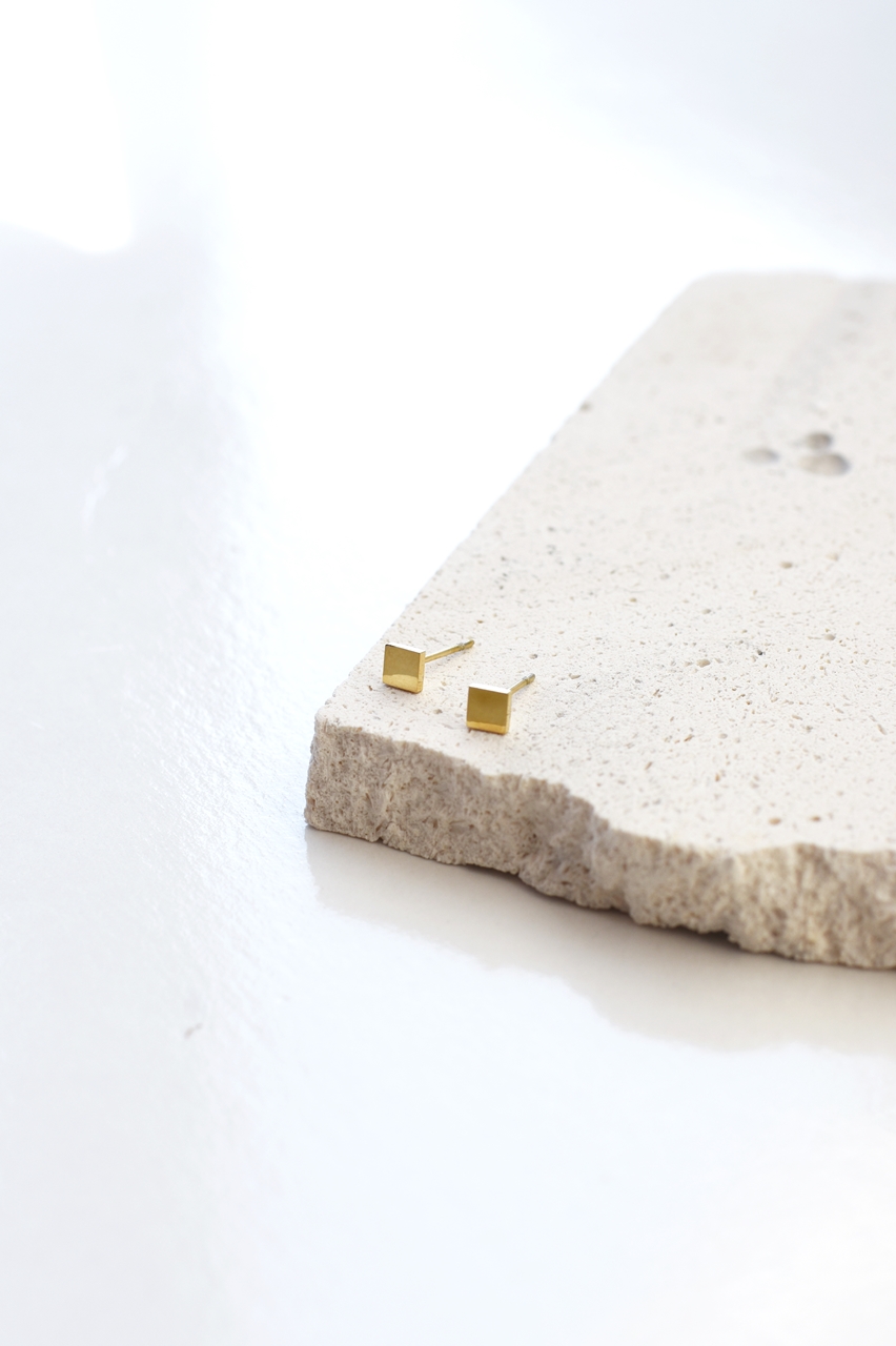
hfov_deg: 18.2
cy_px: 673
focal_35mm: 75
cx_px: 448
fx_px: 2803
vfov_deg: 27.0
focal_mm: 50
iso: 100
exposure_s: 1/200
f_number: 6.3
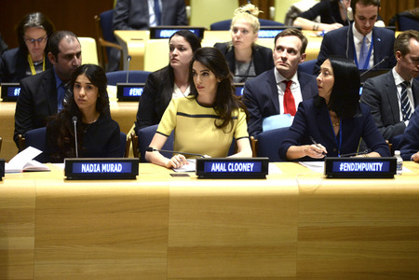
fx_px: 2328
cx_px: 210
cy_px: 140
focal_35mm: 200
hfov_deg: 10.3
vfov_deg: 6.9
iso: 1600
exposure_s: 1/200
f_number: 2.8
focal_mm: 200
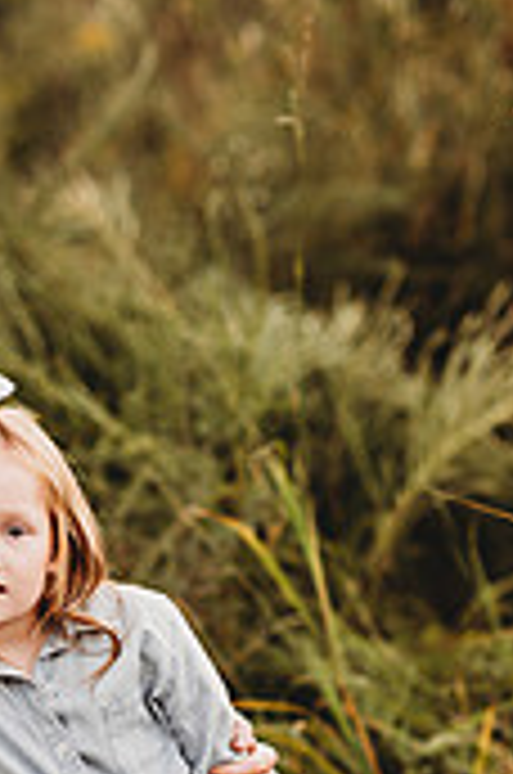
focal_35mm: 223
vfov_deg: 9.2
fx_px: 4786
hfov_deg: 6.1
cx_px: 14
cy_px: 711
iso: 125
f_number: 2.2
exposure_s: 1/200
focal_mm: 85
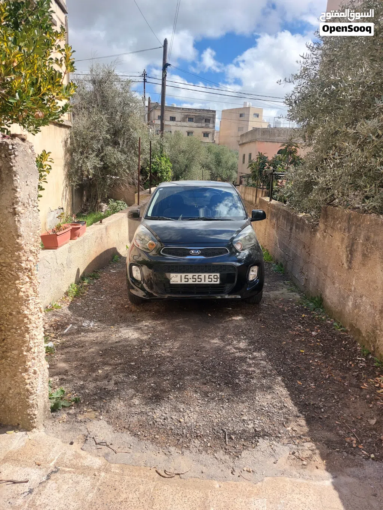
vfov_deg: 71.6
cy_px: 255
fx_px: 354
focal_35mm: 24
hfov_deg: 56.8
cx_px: 192
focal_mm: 5.23
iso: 25
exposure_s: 1/738
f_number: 1.8
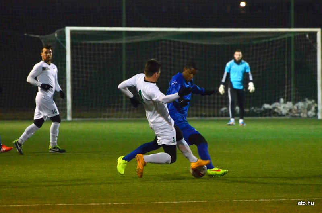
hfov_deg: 5.7
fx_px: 3214
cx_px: 161
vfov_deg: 3.8
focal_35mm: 360
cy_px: 106
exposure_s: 1/250
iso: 5000
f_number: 5.6
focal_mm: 240
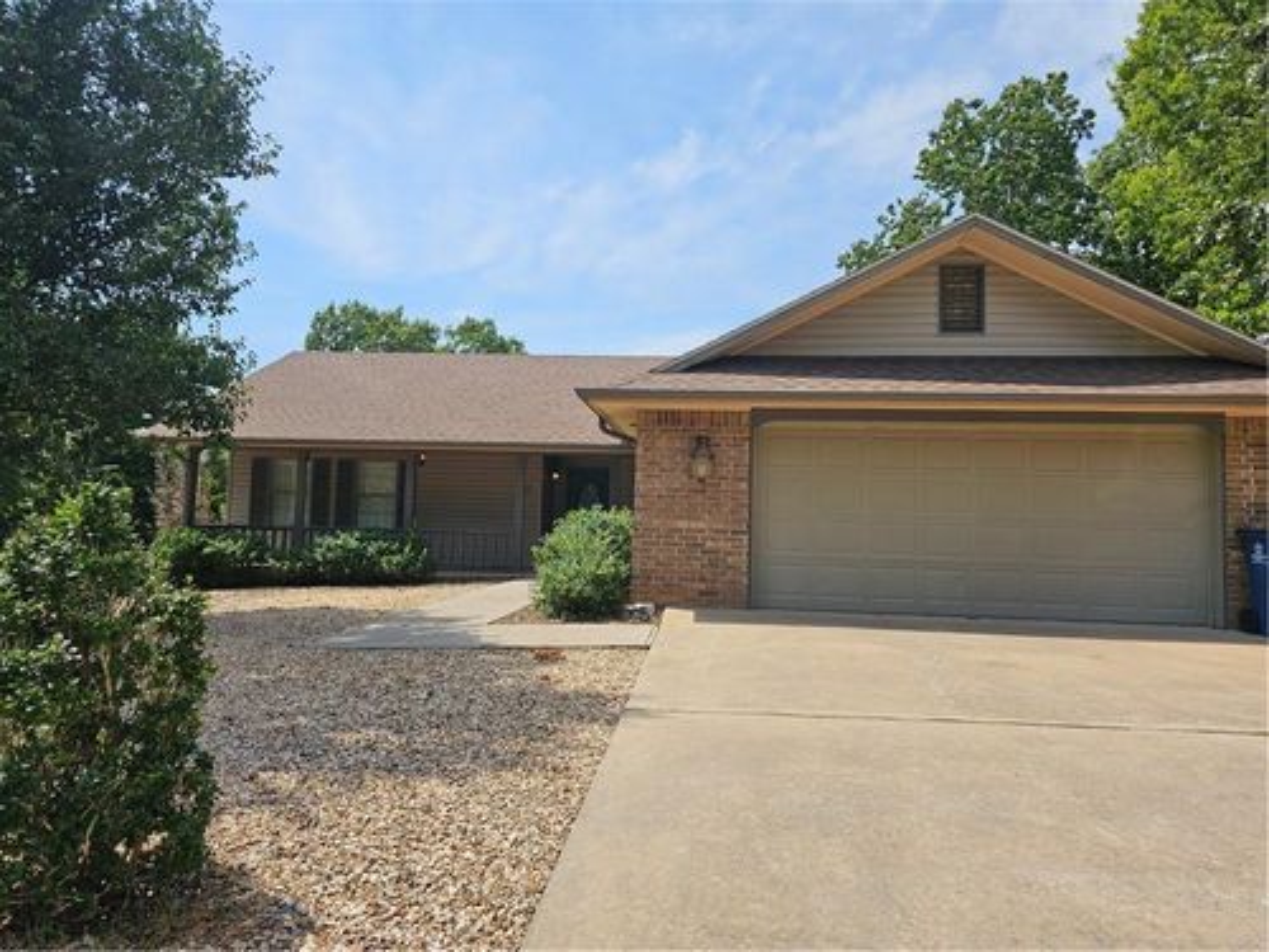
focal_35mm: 23
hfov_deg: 73.9
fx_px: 843
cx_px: 634
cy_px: 476
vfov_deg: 58.9
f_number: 1.7
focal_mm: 6.3
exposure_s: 1/758
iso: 10
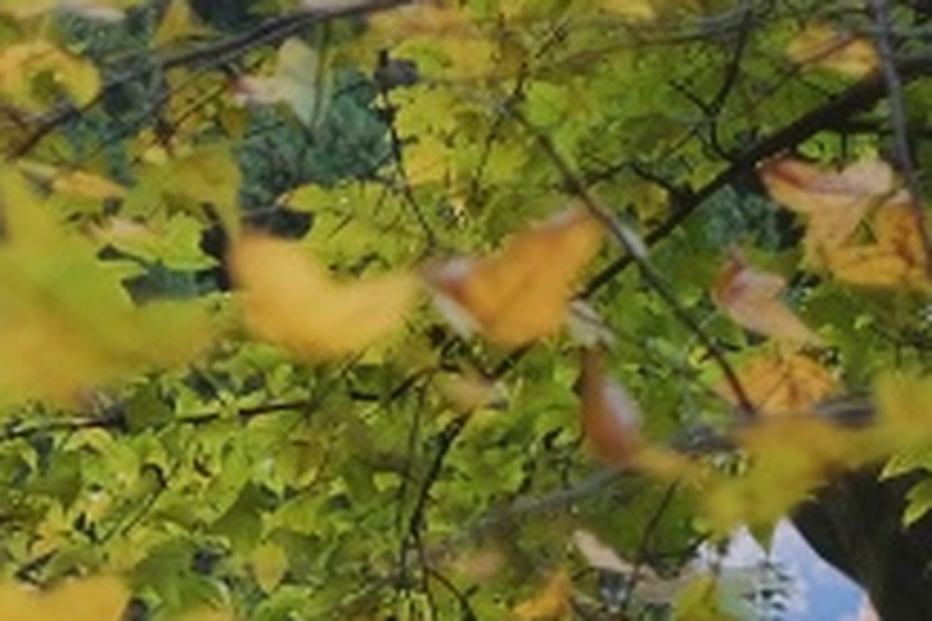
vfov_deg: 4.4
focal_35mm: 307
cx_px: -1382
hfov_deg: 6.4
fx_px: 7947
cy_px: 1202
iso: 400
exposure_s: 1/150
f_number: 1.4
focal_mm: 35
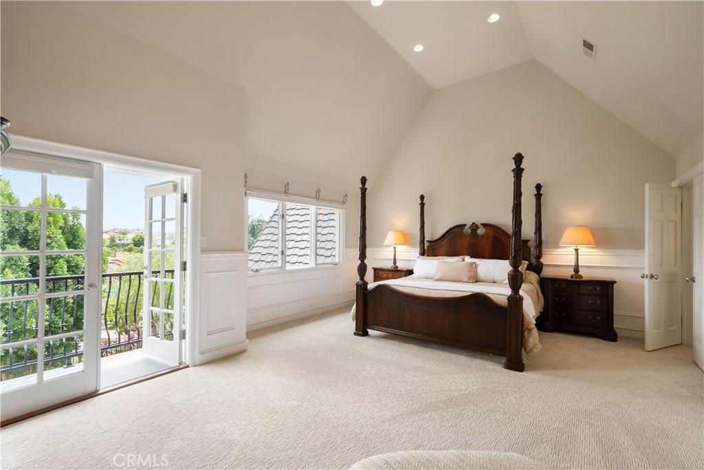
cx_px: 352
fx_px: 293
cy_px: 235
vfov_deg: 77.3
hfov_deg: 100.4
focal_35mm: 15
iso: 500
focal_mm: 15
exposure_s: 1/8
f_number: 14
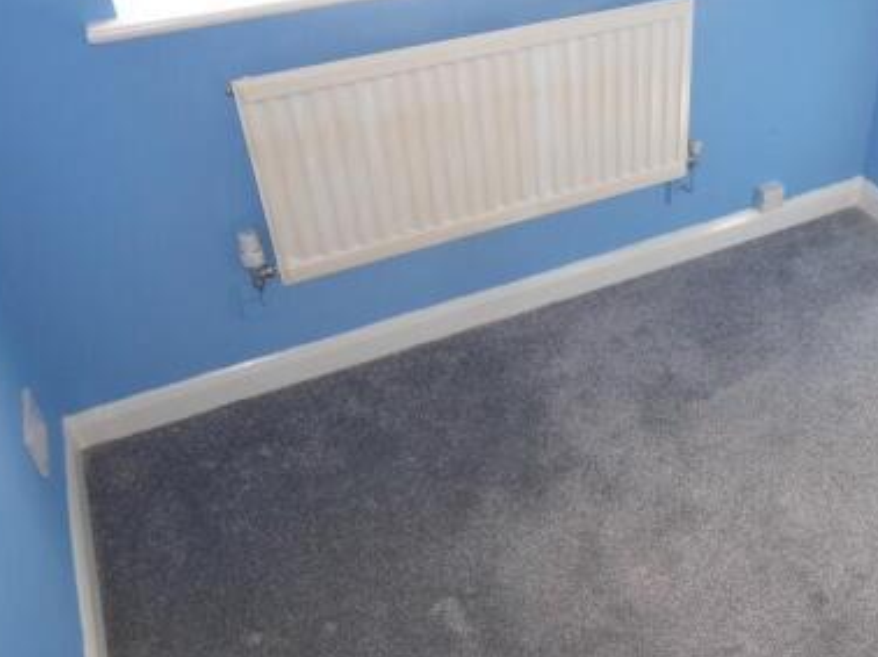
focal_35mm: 37
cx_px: 642
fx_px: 938
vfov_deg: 38.5
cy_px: 275
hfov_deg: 48.5
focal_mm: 4.3
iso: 100
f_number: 3.3
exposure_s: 1/60
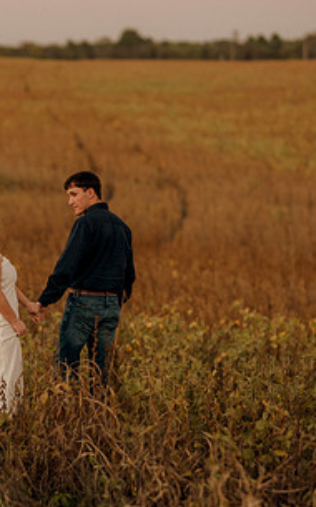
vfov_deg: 16.3
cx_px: 75
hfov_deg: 10.2
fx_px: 1768
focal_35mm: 128
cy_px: 258
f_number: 1.8
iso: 200
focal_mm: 85
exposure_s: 1/125
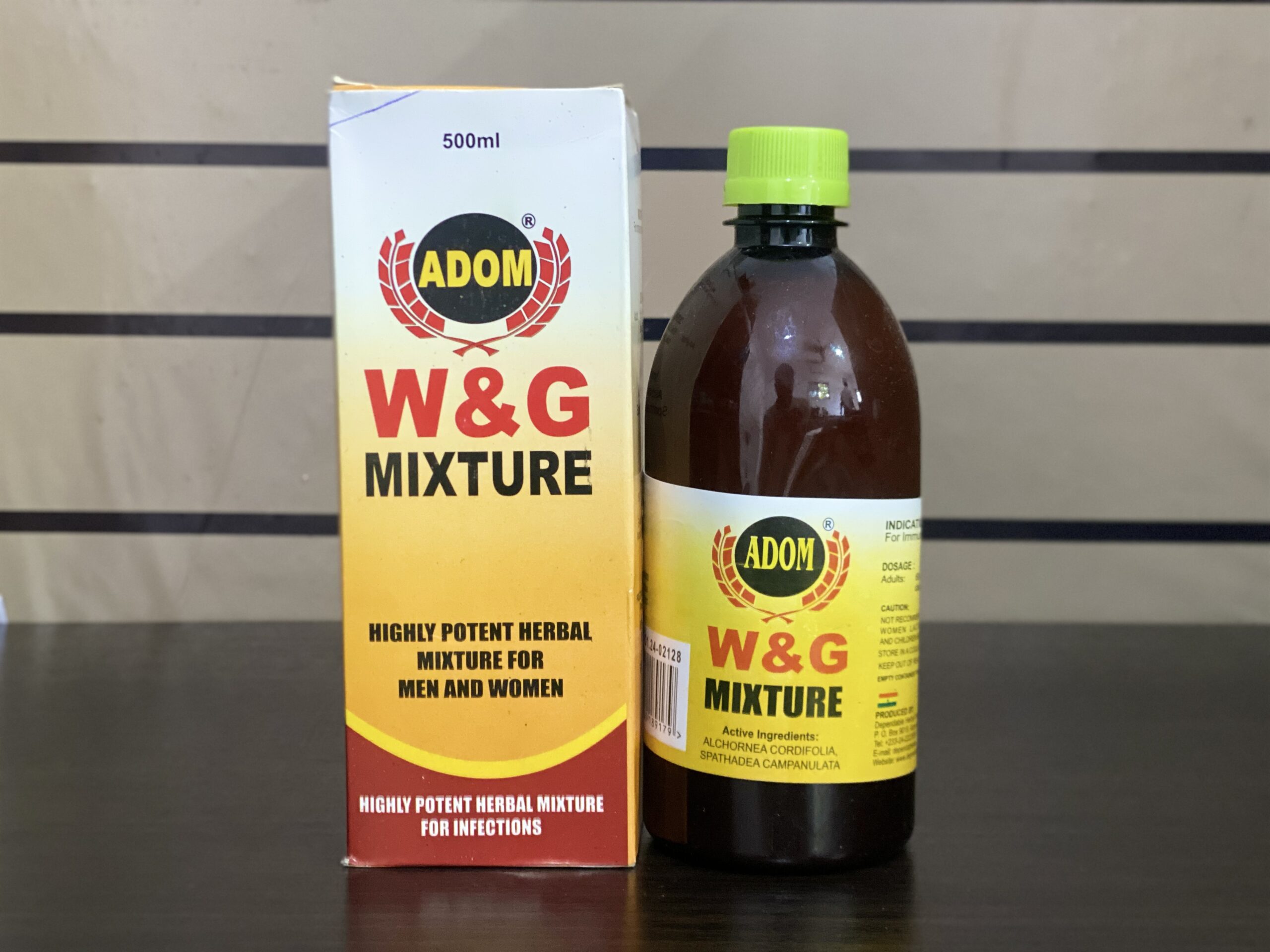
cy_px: 476
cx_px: 635
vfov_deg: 28.0
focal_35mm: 52
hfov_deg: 36.8
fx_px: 1908
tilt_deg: -4.7
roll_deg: +0.7
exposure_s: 1/40
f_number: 2
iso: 320
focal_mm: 6
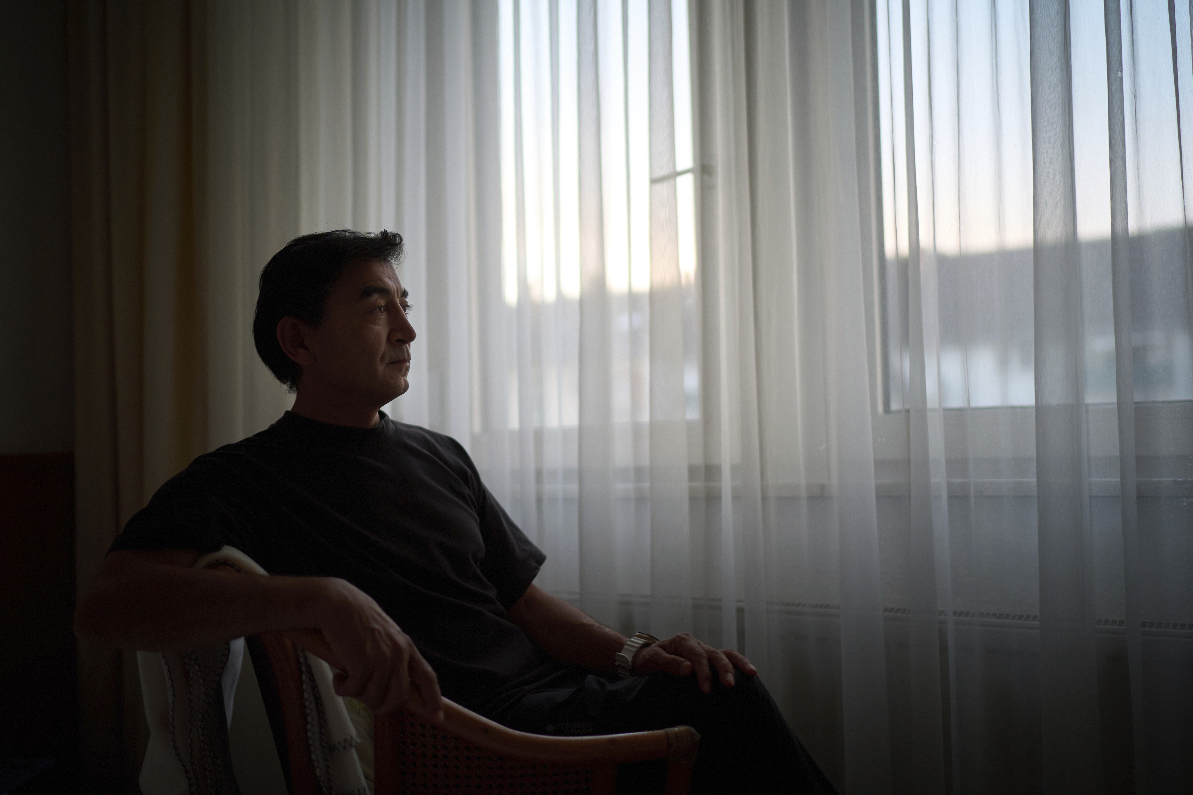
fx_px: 1160
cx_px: 596
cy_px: 398
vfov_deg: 37.9
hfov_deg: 54.4
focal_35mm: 35
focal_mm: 35
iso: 500
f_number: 1.4
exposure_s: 1/125
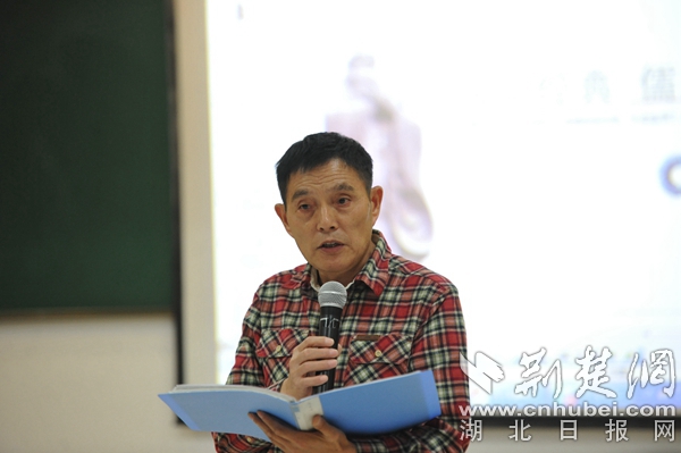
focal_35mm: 160
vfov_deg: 8.6
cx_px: 340
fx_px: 3024
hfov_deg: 12.8
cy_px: 226
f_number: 3.2
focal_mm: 160
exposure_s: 1/125
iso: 1600
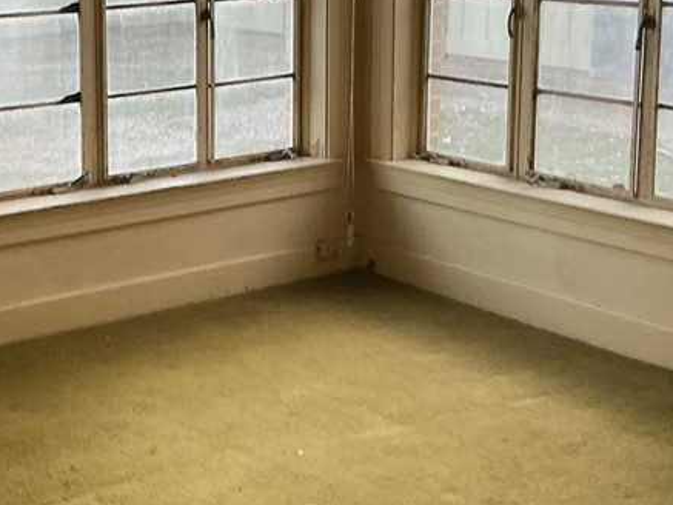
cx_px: 95
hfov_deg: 27.7
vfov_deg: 21.5
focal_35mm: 68
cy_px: 139
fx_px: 1322
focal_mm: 3
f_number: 1.8
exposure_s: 1/60
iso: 125
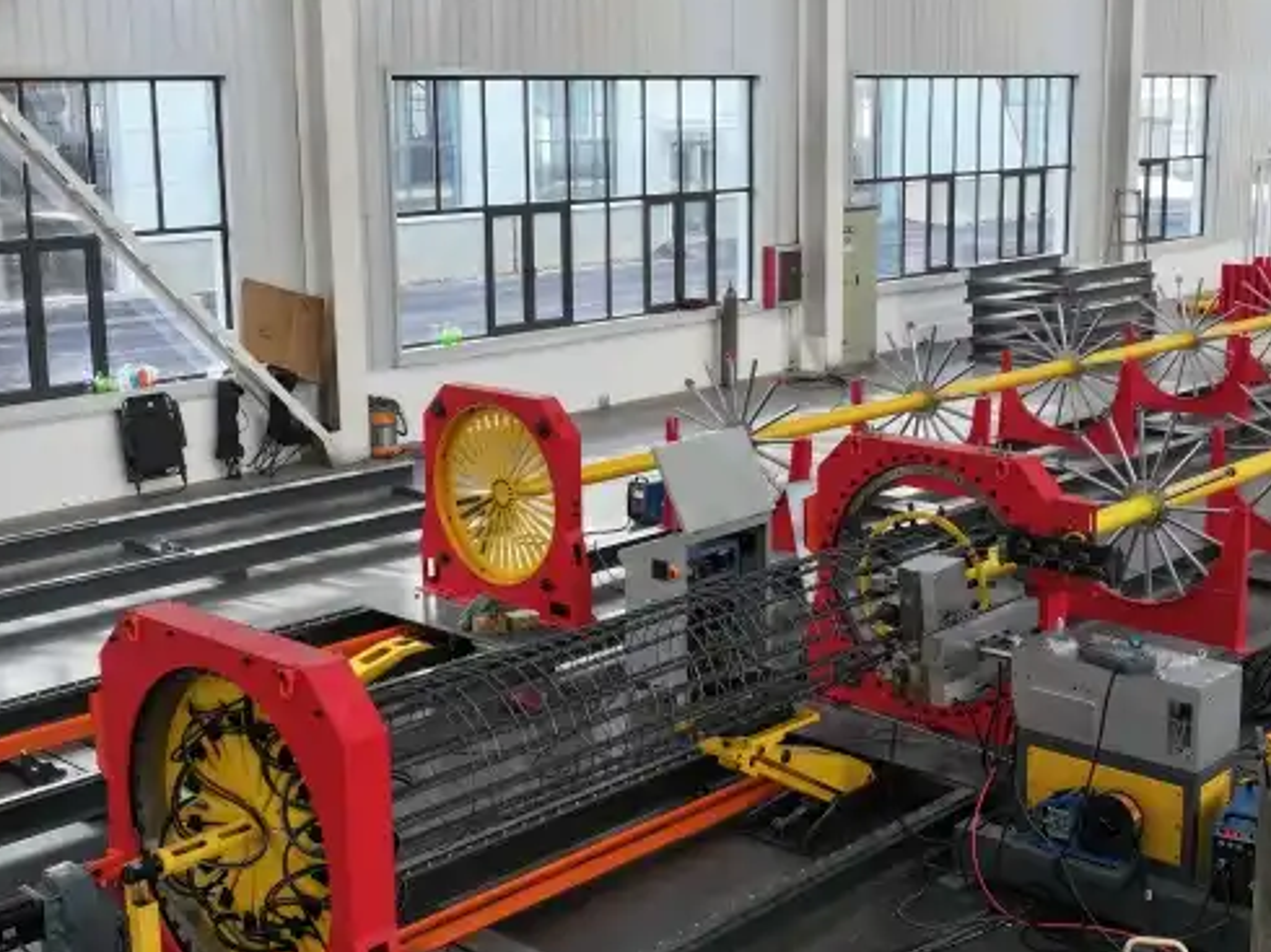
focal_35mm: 49
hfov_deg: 38.8
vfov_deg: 29.6
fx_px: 1798
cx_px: 737
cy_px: 429
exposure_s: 1/400
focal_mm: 12.29
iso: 330
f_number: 2.8
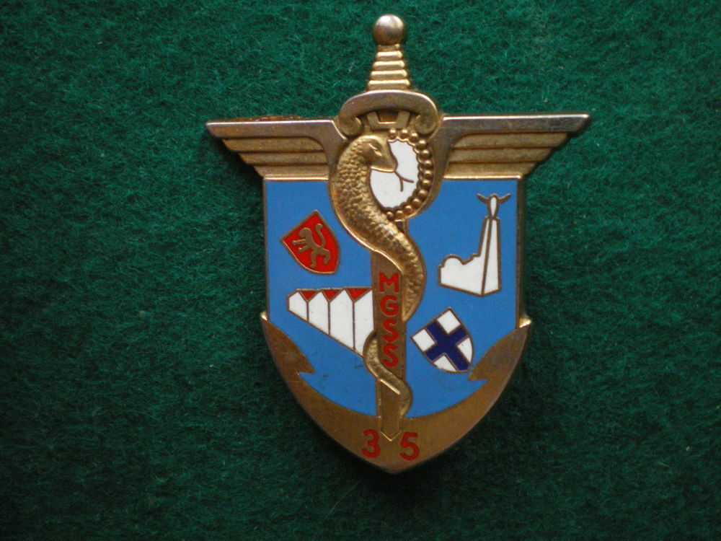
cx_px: 360
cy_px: 270
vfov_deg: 37.7
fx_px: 791
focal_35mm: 38
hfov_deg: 49.0
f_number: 3.1
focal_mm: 6.3
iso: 400
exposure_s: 1/30
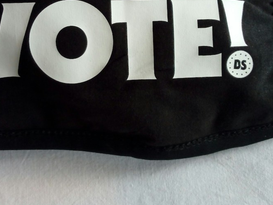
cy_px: 55
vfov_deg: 27.7
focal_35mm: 52
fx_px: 410
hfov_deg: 36.8
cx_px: 120
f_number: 2
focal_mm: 3.5
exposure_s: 1/100
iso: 226
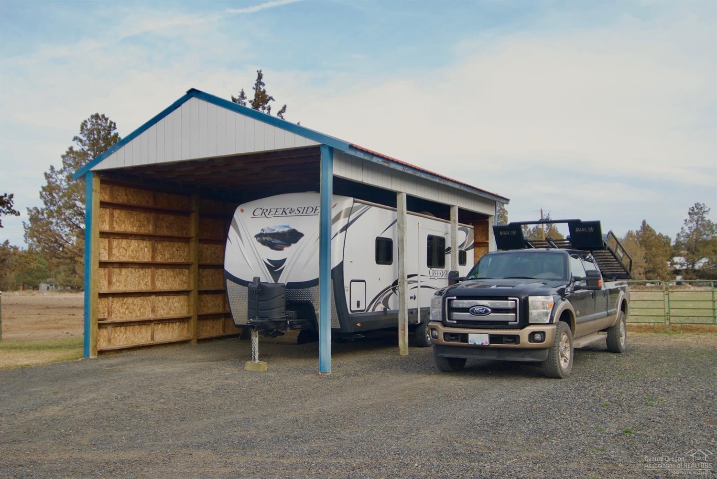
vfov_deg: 36.9
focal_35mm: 36
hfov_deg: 53.1
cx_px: 358
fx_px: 718
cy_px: 240
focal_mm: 24
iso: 100
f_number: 6.3
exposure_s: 1/160
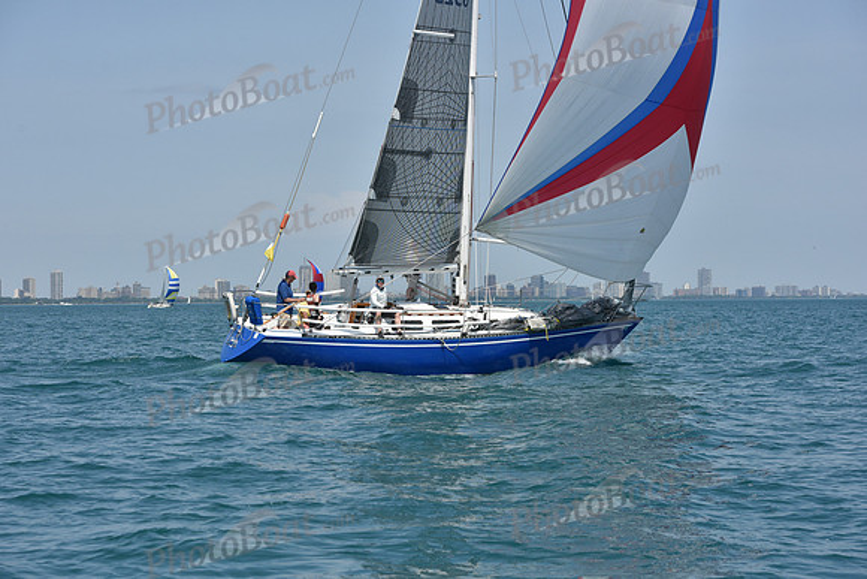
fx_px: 1927
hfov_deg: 25.4
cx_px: 434
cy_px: 290
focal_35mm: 80
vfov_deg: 17.1
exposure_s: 1/1600
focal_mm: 80
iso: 250
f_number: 7.1
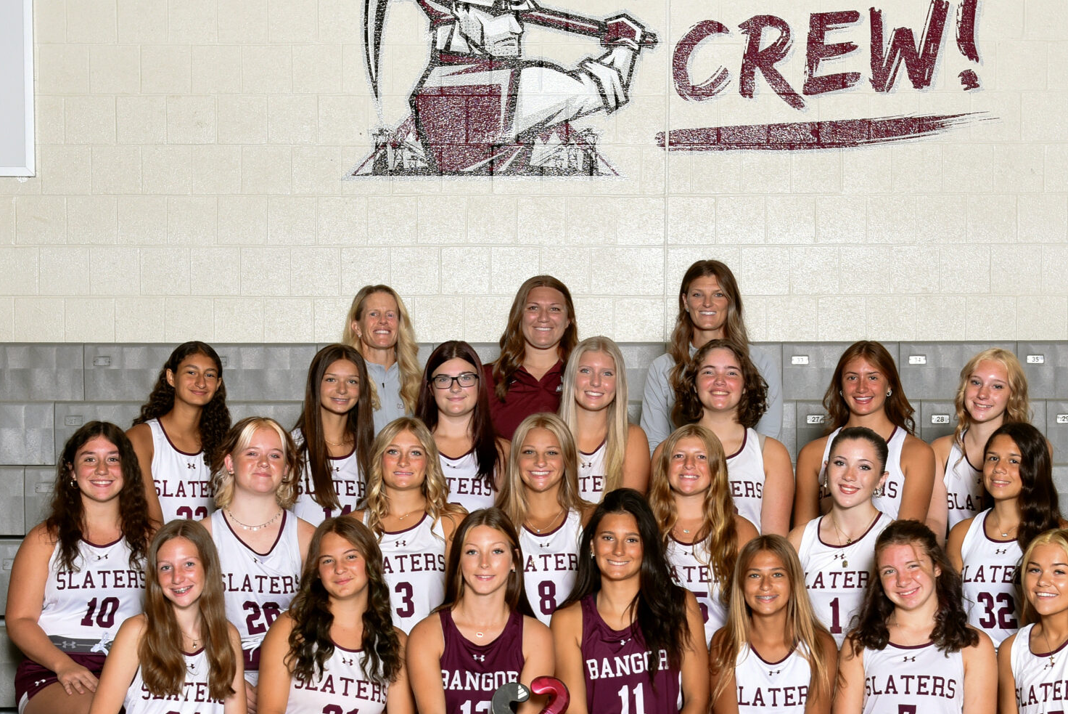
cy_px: 534
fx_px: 2374
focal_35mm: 80
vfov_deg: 17.0
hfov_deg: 25.3
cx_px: 567
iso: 640
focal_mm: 46
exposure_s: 1/200
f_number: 8
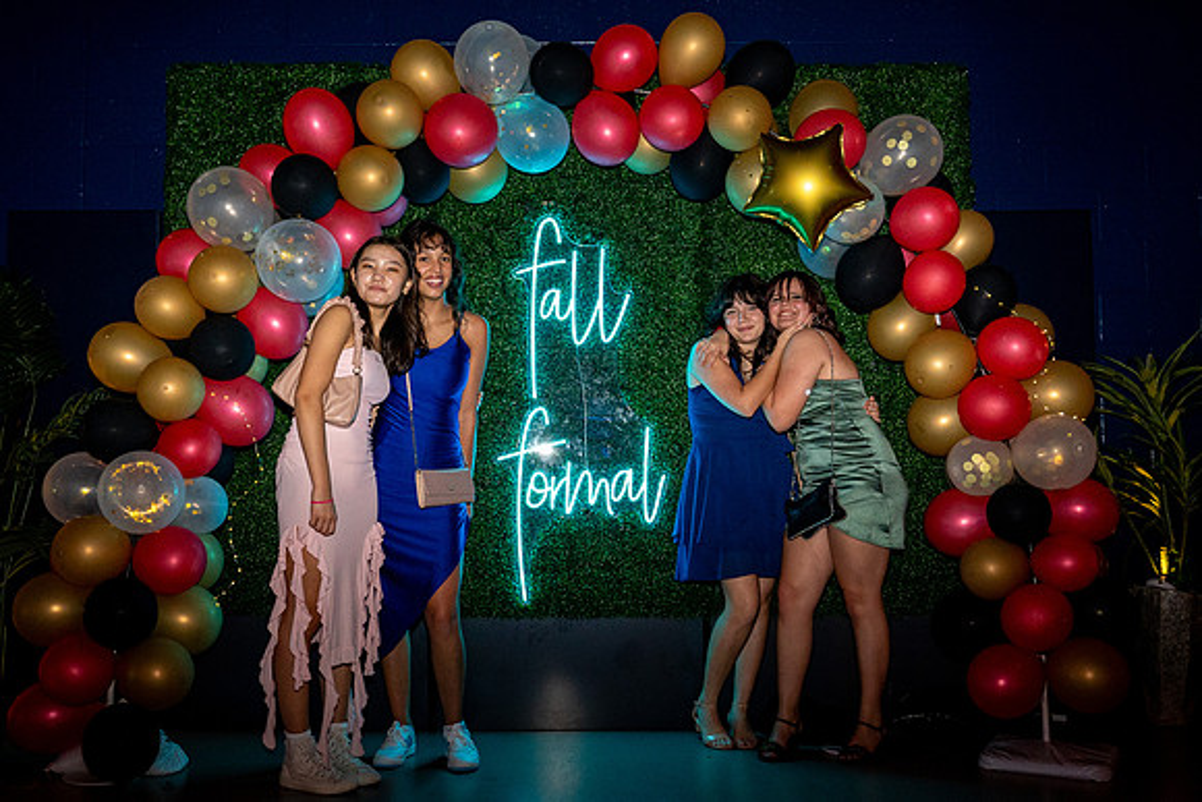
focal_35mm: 35
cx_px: 553
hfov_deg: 54.1
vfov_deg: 37.6
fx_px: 1176
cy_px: 417
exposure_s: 1/80
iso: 1250
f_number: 4
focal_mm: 25
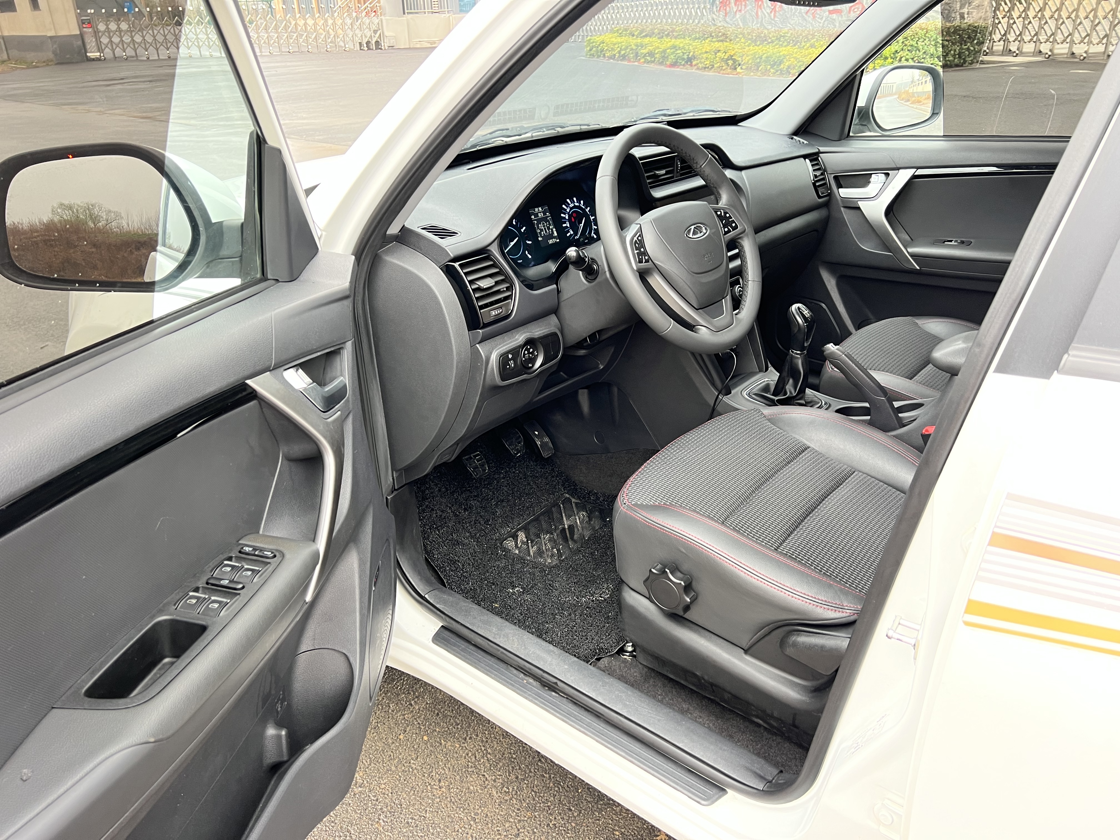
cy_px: 420
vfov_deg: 53.1
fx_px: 841
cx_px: 560
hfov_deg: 67.3
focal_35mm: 26
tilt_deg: -25.9
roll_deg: +2.0
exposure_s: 1/62
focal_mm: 5.7
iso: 125
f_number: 1.5
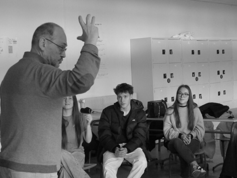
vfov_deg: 20.2
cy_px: 89
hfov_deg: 26.7
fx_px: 500
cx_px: 118
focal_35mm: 73
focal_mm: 12.5
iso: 800
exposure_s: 1/125
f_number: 2.8
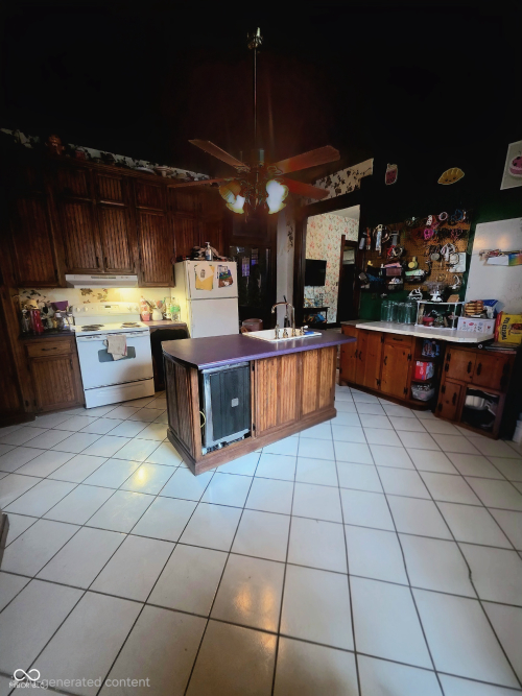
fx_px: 261
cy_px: 348
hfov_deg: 89.9
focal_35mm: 13
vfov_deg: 106.2
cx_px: 261
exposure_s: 1/60.2
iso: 500
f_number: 1.9
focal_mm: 2.2
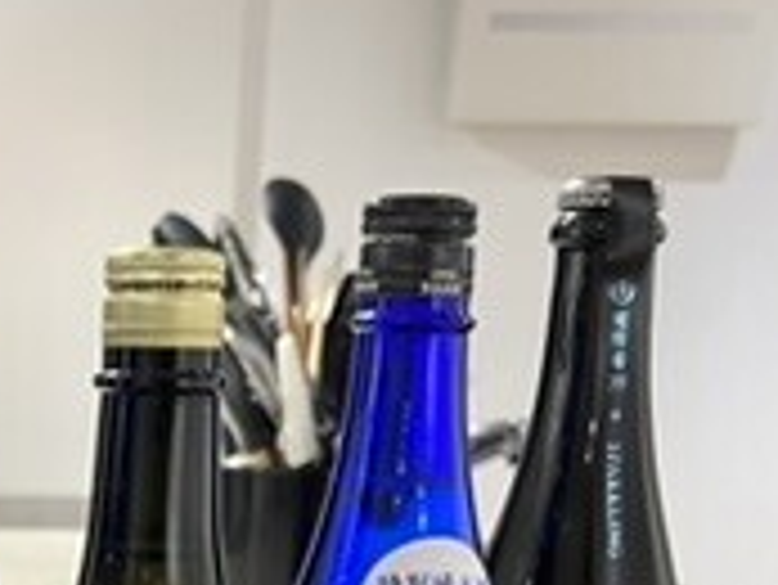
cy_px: 711
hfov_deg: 25.7
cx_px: 0
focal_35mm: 72
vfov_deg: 19.2
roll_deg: -1.1
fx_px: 1619
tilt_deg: -12.0
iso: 200
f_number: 1.5
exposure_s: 1/57
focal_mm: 5.7
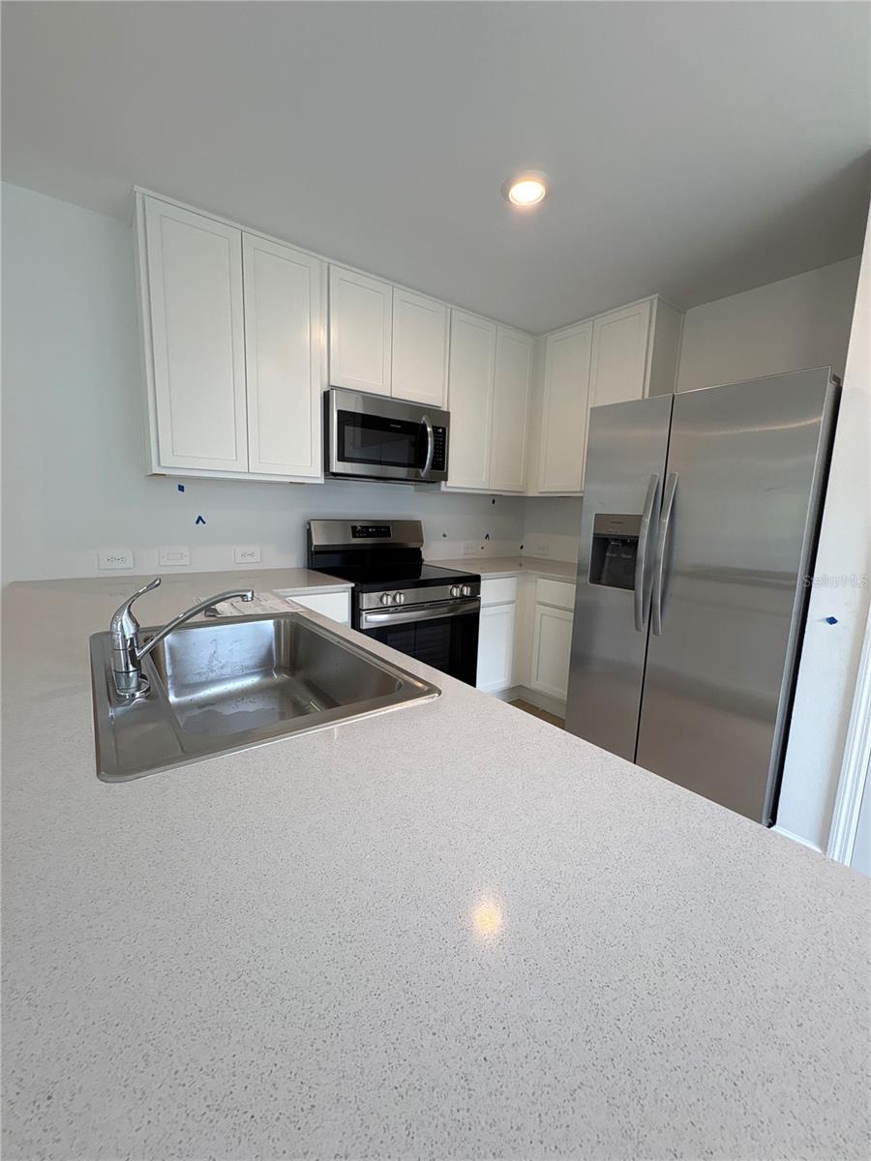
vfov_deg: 102.1
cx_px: 436
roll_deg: -3.1
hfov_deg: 85.7
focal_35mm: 14
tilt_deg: -8.4
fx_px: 470
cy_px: 580
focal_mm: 2.22
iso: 100
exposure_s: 1/120
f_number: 2.2
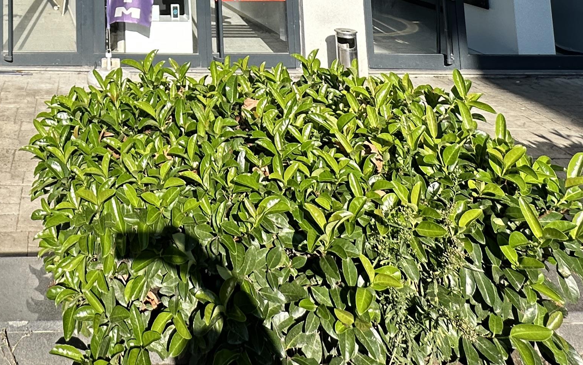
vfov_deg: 24.9
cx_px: 45
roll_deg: -0.7
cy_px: -186
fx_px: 620
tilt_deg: +7.3
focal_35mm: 39
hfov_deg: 45.1
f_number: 2.2
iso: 40
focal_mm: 2.22
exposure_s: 1/471
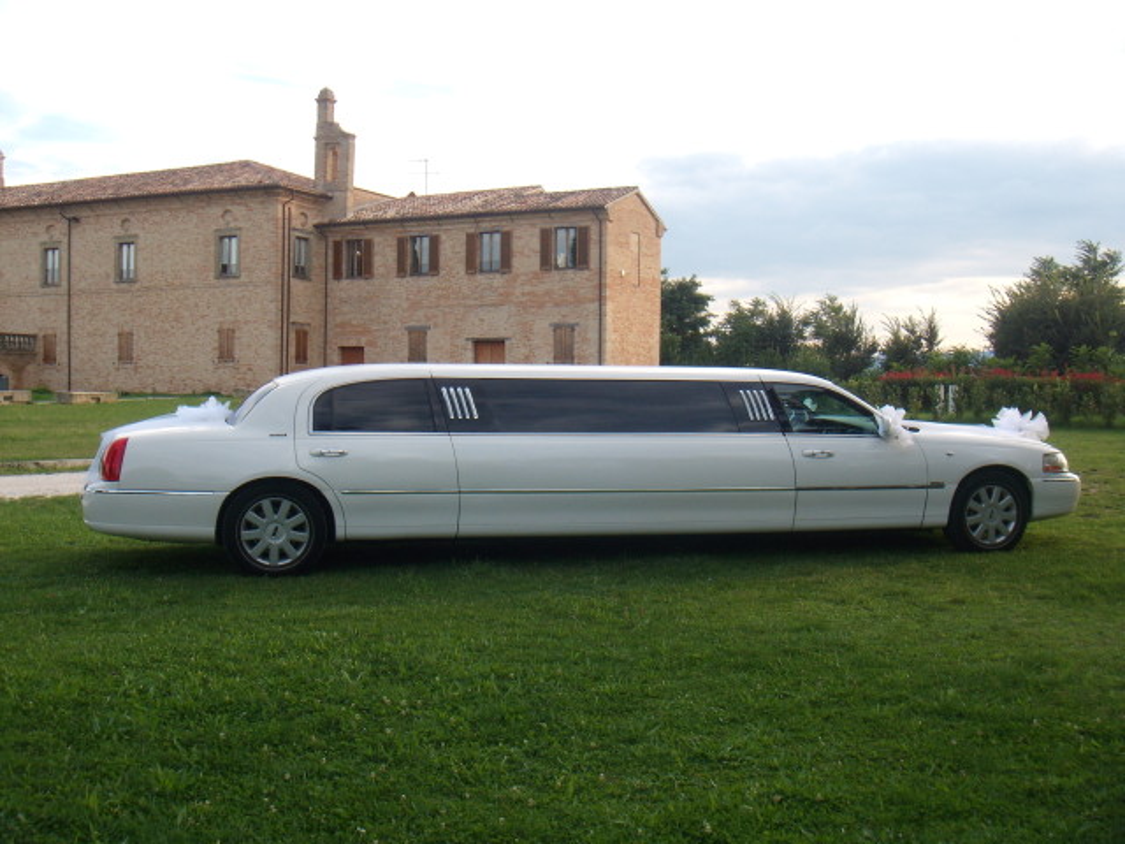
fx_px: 1235
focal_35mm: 38
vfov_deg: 37.7
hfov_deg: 49.0
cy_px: 422
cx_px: 562
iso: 64
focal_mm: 6.4
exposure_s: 1/64.9
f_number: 5.7
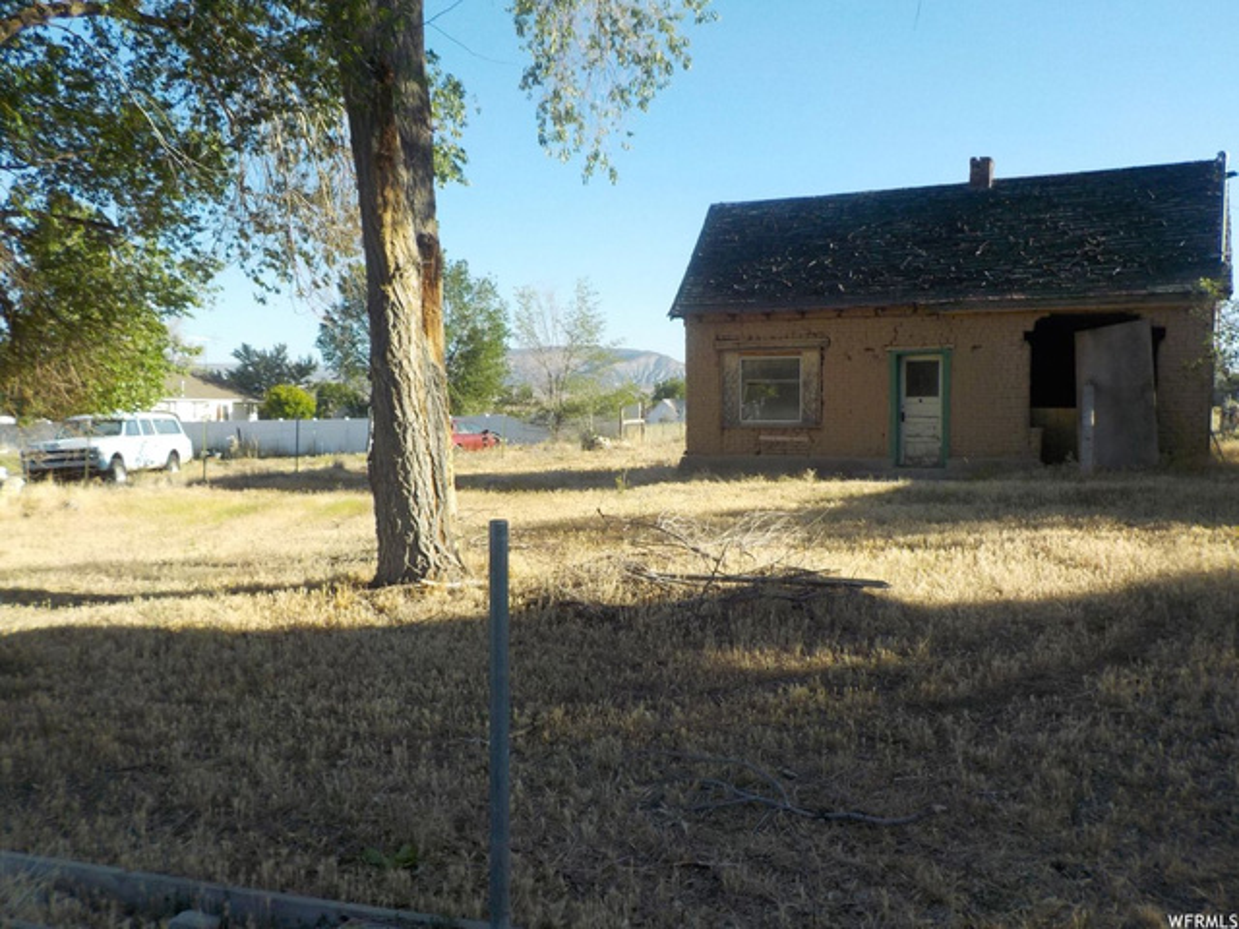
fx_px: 1074
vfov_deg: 46.8
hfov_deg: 60.0
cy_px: 464
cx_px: 620
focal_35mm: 30
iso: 125
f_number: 3.3
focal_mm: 4.1
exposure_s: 1/640
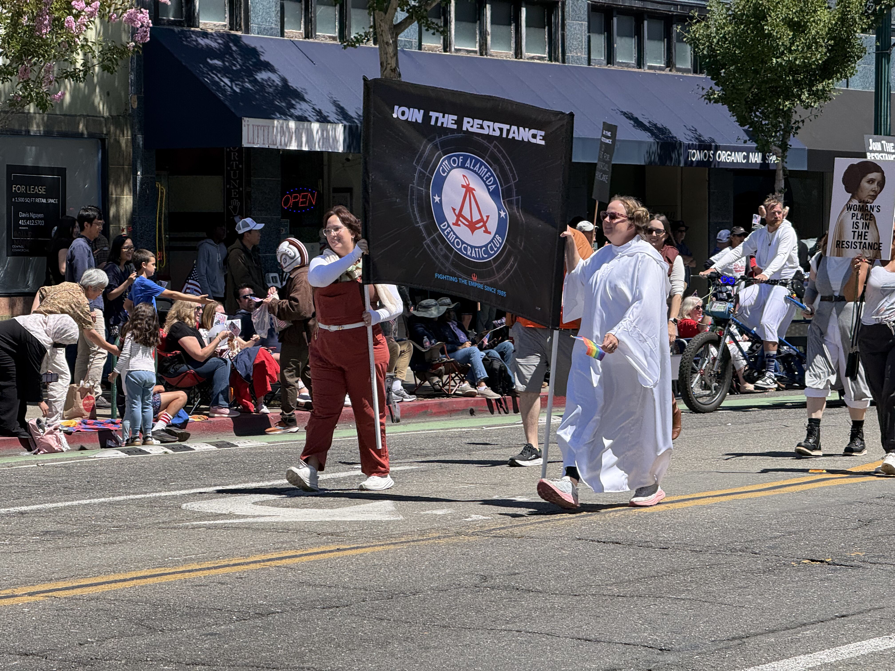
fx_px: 3103
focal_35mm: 120
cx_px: 448
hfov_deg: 16.4
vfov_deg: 12.3
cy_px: 336
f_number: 2.8
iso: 64
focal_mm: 15.66
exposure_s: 1/1018
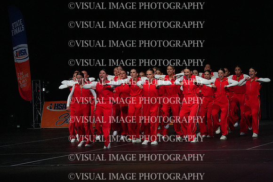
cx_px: 136
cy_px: 91
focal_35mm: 135
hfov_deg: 15.2
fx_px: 1024
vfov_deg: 10.2
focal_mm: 135
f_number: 5
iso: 12800
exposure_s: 1/1000
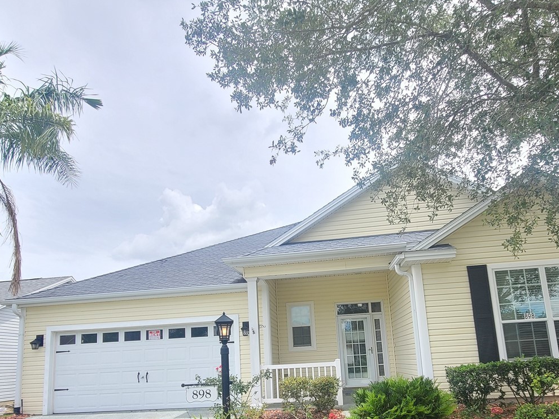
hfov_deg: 78.9
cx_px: 293
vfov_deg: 60.6
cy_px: 305
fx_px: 339
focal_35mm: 21
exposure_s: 1/661
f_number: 2.2
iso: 64
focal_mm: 2.2
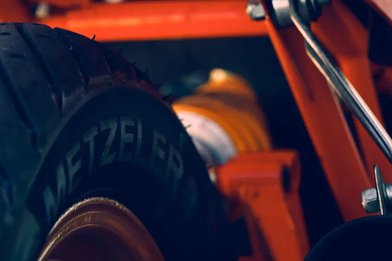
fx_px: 4823
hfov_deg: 4.7
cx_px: 134
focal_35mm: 443
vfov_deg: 3.1
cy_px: 95
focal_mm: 200
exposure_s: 1/125
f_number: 4.8
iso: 250
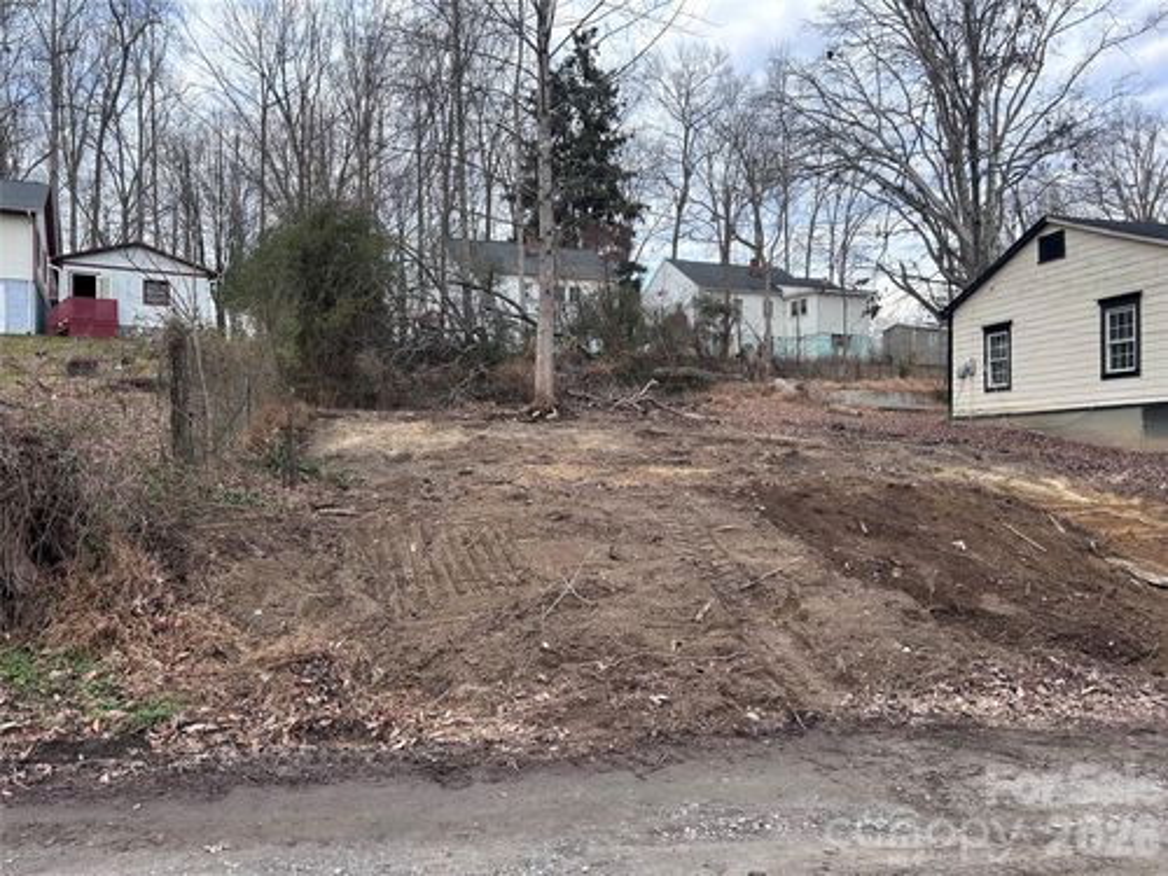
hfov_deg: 67.3
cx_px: 584
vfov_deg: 53.1
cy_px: 438
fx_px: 877
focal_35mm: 26
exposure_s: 1/198
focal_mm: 5.7
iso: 40
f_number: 1.5
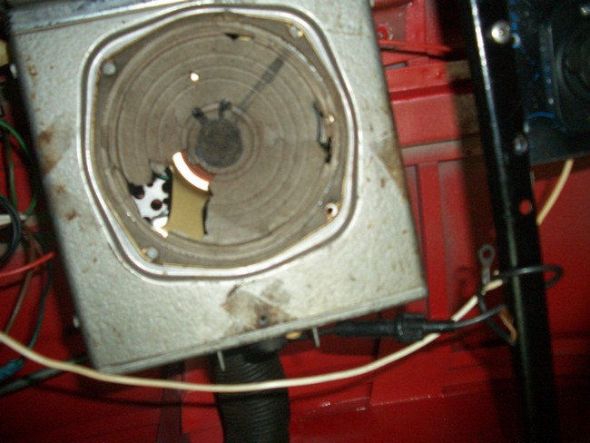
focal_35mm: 35
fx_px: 597
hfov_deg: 52.6
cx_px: 295
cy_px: 222
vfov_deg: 40.7
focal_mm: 5.8
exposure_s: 1/60
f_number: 2.6
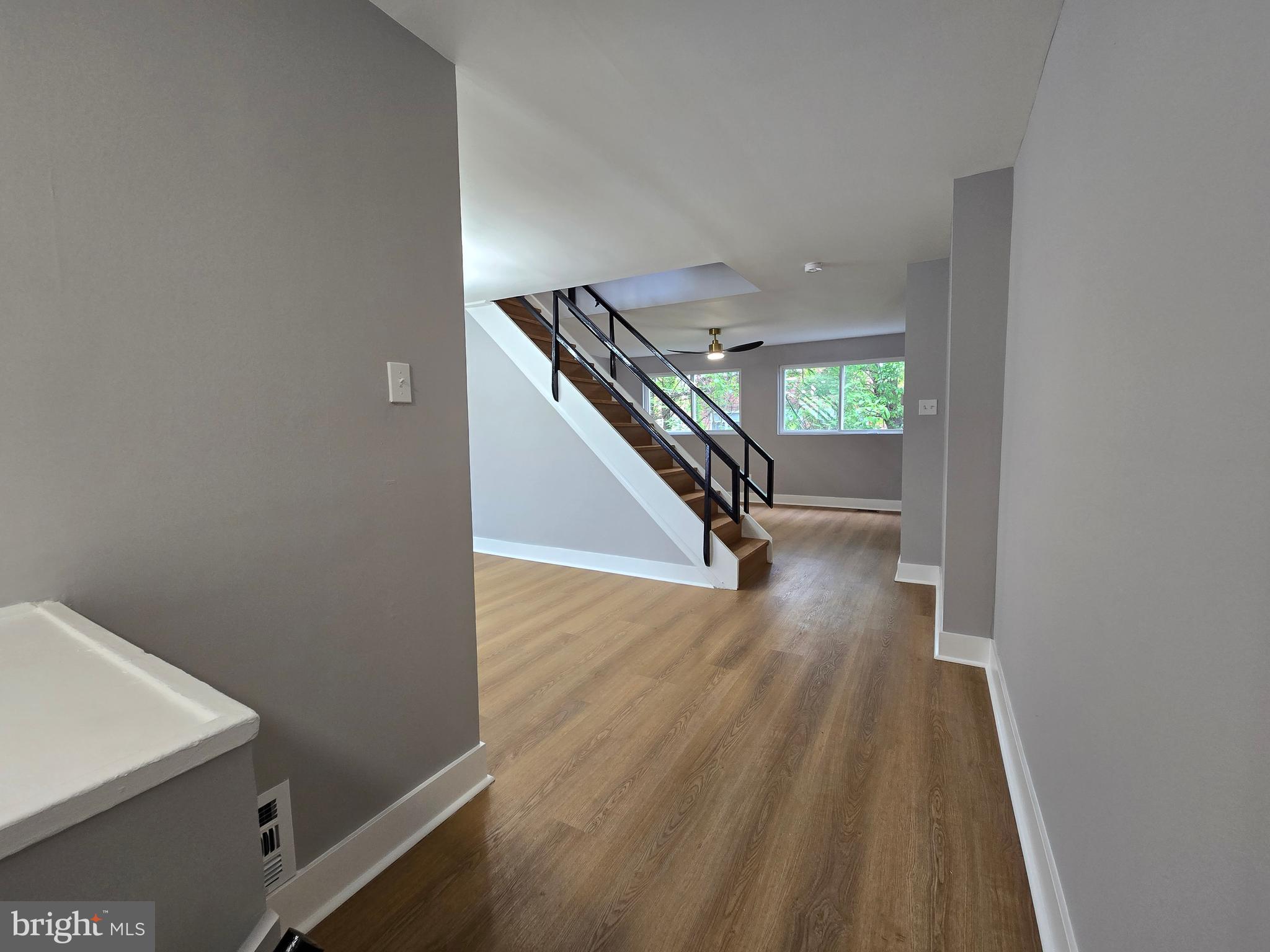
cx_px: 635
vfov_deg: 89.9
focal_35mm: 13
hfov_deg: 106.2
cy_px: 476
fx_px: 477
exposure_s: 1/60
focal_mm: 2.2
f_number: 2.2
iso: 100
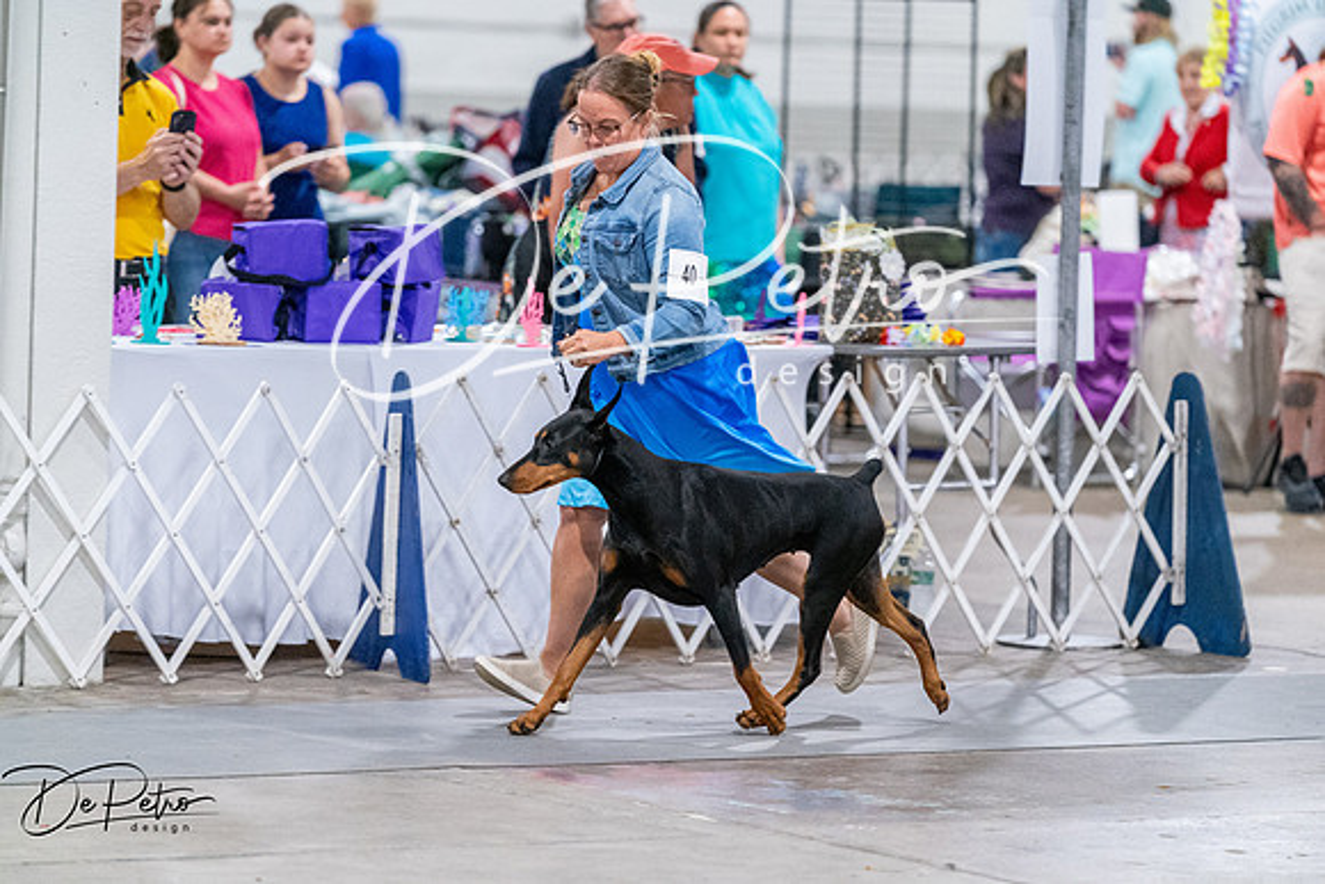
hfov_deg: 11.3
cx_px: 662
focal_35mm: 182
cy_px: 442
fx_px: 6700
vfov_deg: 7.5
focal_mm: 182
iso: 6400
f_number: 3.2
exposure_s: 1/320
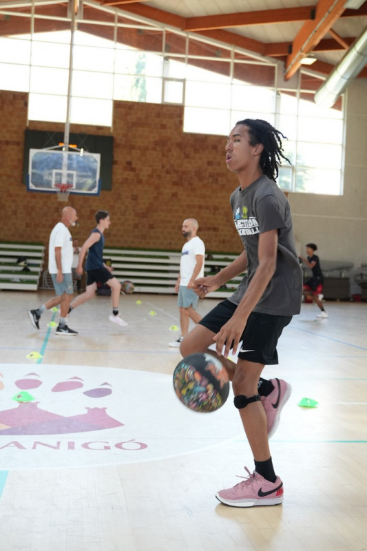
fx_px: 642
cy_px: 276
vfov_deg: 46.4
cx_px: 184
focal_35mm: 42
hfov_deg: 31.9
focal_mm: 28
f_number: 2.8
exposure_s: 1/400
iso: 1600
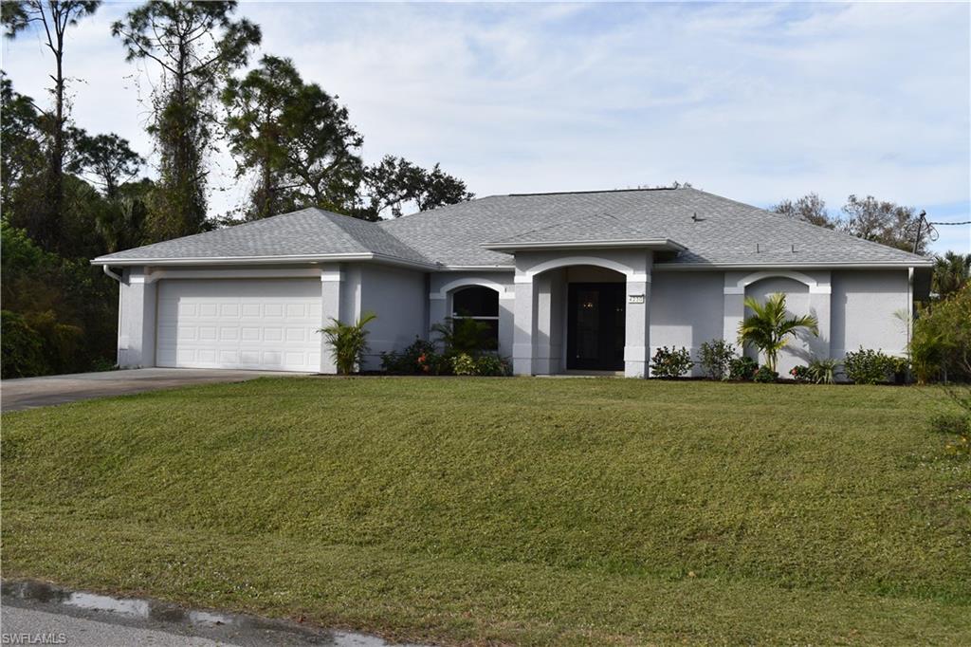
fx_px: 1011
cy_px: 324
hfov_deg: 51.3
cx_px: 486
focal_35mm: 38
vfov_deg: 35.5
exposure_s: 1/250
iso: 100
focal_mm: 25
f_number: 8
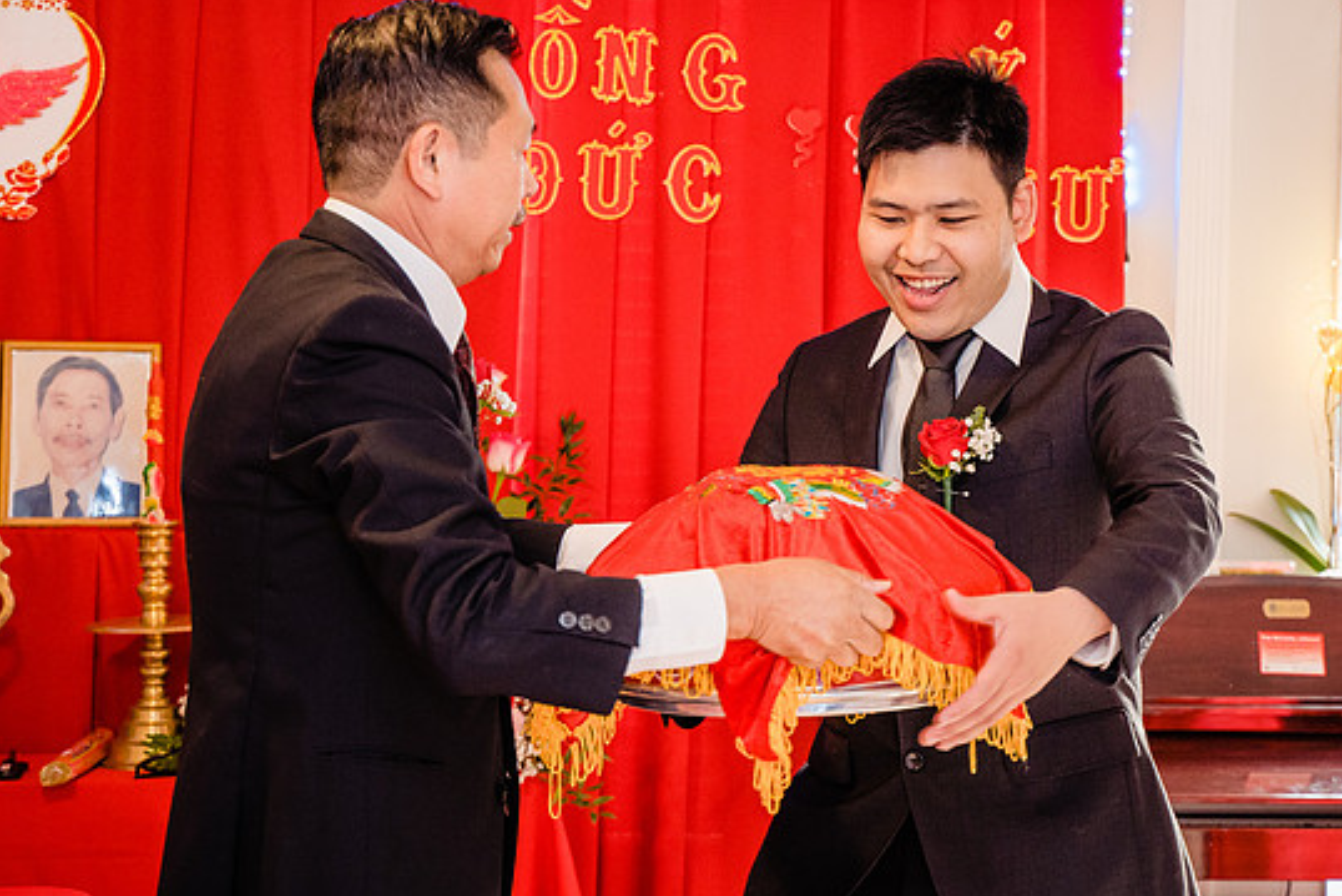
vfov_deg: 15.9
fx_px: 3207
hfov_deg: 23.6
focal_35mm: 86
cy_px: 278
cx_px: 858
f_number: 4
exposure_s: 1/125
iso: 2000
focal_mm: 56
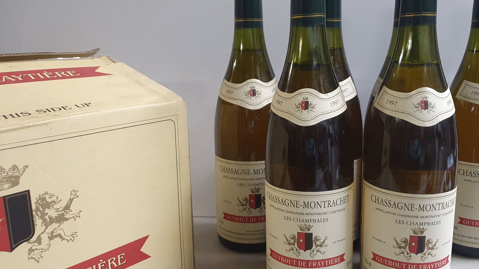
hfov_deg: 59.2
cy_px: 136
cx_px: 279
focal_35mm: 33
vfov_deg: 35.6
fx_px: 419
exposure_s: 1/50
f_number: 1.5
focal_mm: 4.32
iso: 320
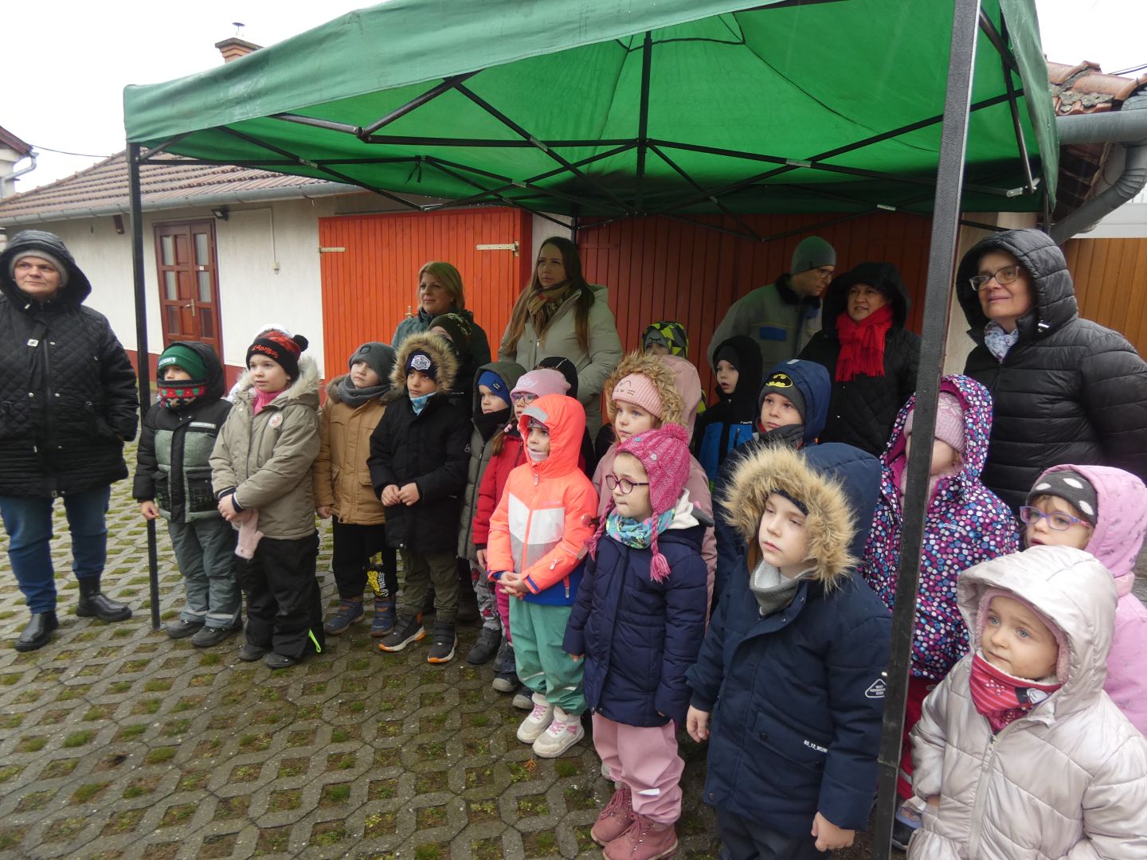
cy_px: 430
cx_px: 574
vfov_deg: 66.0
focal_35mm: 20
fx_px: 663
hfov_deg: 81.7
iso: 80
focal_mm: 3.6
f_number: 2.8
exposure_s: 1/60
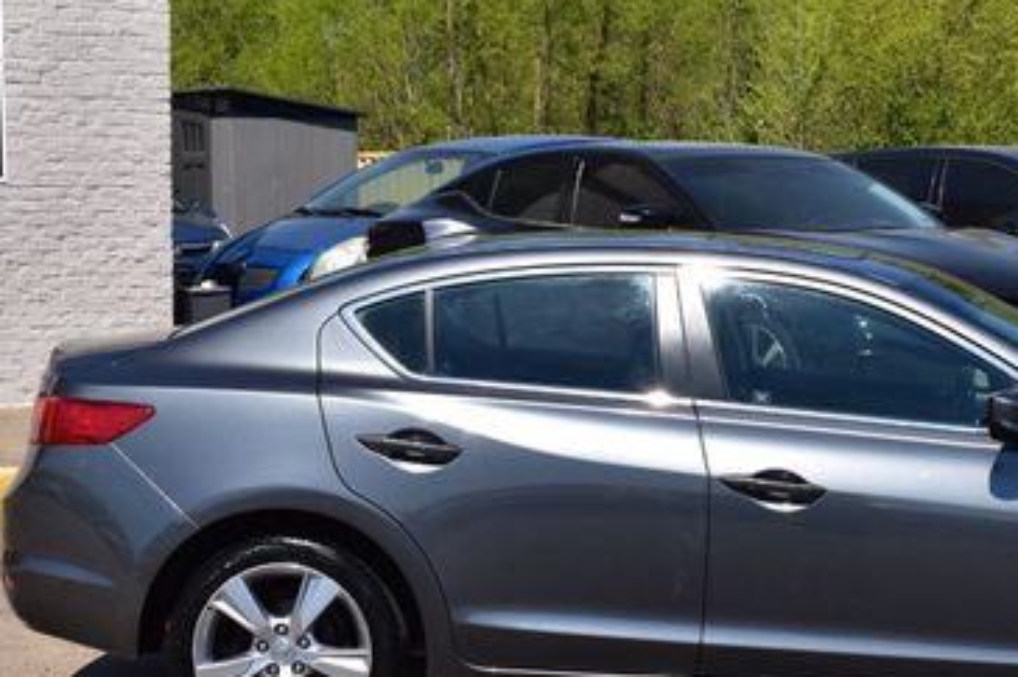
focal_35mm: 95
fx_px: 2684
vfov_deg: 14.4
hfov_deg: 21.3
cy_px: 411
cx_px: 783
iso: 250
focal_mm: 36
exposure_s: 1/500
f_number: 11
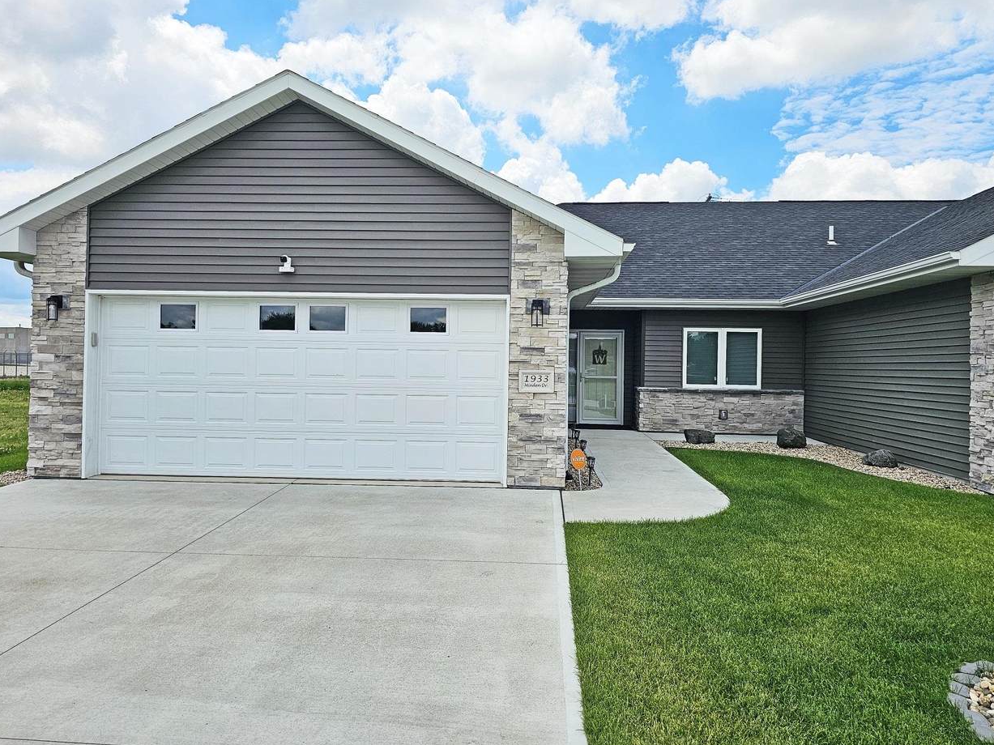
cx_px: 488
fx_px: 689
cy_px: 360
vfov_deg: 56.8
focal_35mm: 24
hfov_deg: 71.6
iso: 20
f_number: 1.7
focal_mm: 6.3
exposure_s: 1/2000
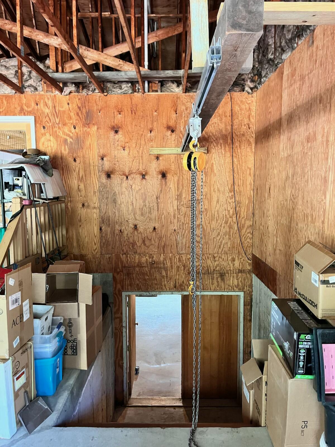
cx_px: 168
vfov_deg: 67.3
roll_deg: -0.2
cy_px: 224
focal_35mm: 26
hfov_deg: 53.1
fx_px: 335
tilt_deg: -4.0
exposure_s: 1/55
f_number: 1.6
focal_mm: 5.1
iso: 500
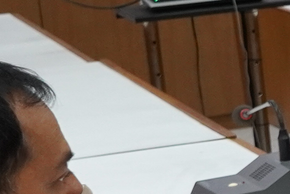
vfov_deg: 6.4
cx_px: 990
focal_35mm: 216
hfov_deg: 7.7
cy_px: 144
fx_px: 1740
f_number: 4
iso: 1250
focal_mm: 18
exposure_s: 1/60
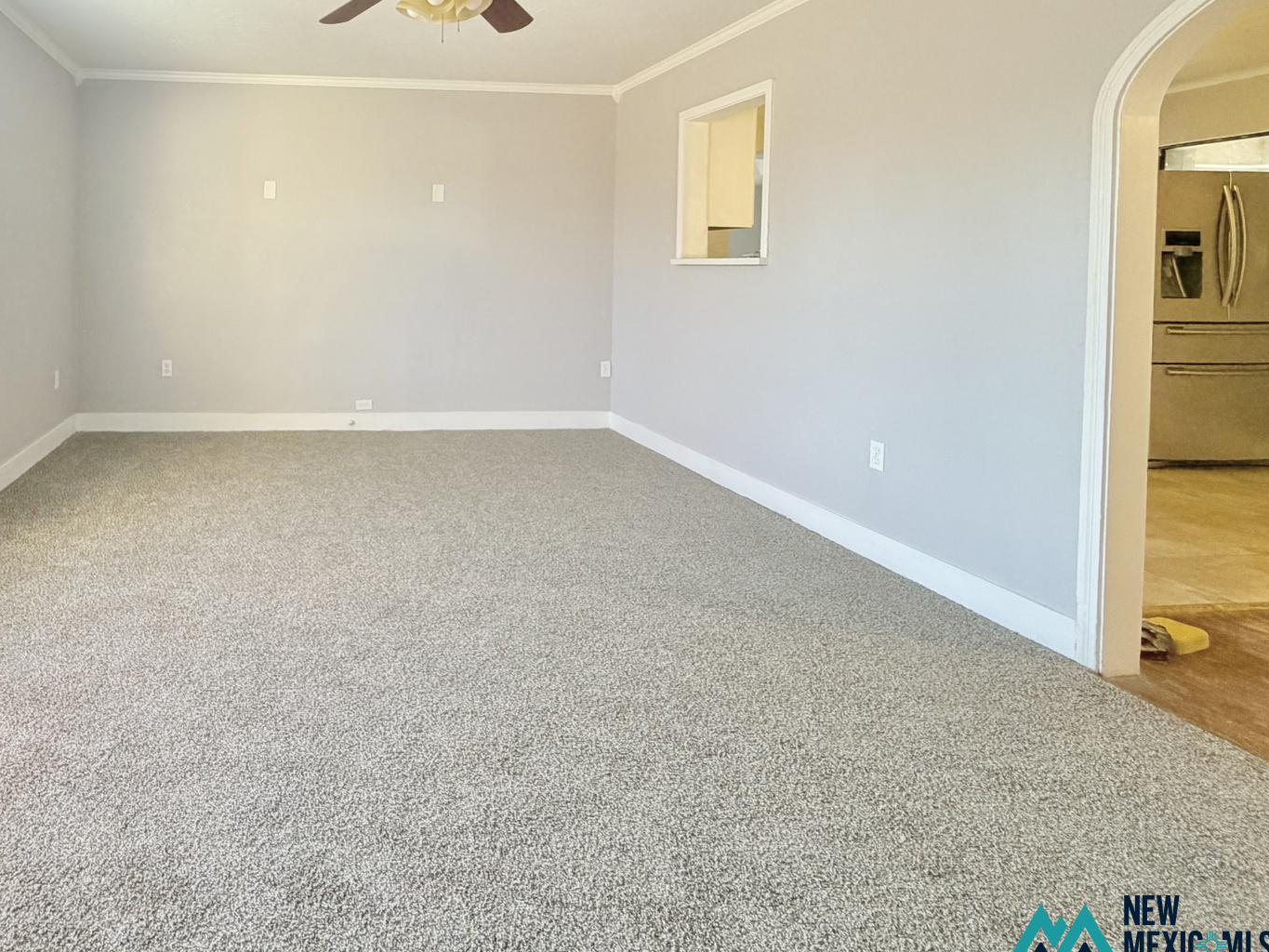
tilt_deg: -0.5
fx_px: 770
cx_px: 350
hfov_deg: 74.5
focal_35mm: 21
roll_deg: -0.7
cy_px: 283
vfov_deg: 61.2
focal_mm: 2.22
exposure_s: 1/121
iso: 160
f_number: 2.2
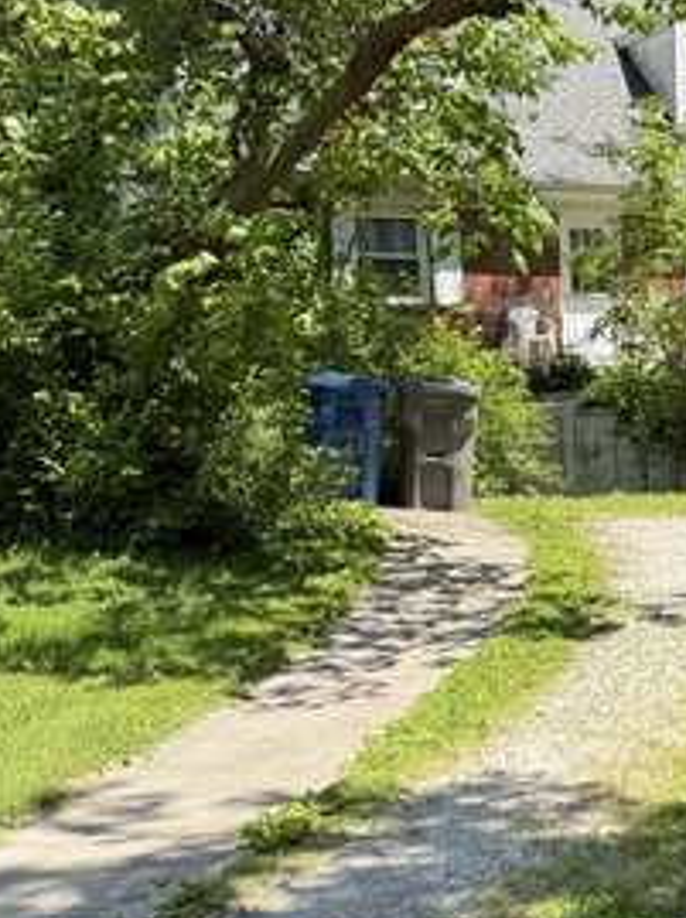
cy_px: 712
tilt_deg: -9.9
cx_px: 672
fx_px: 1616
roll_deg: +0.8
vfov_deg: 31.1
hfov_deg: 23.1
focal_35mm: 61
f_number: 1.78
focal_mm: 6.76
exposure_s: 1/1385
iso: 80
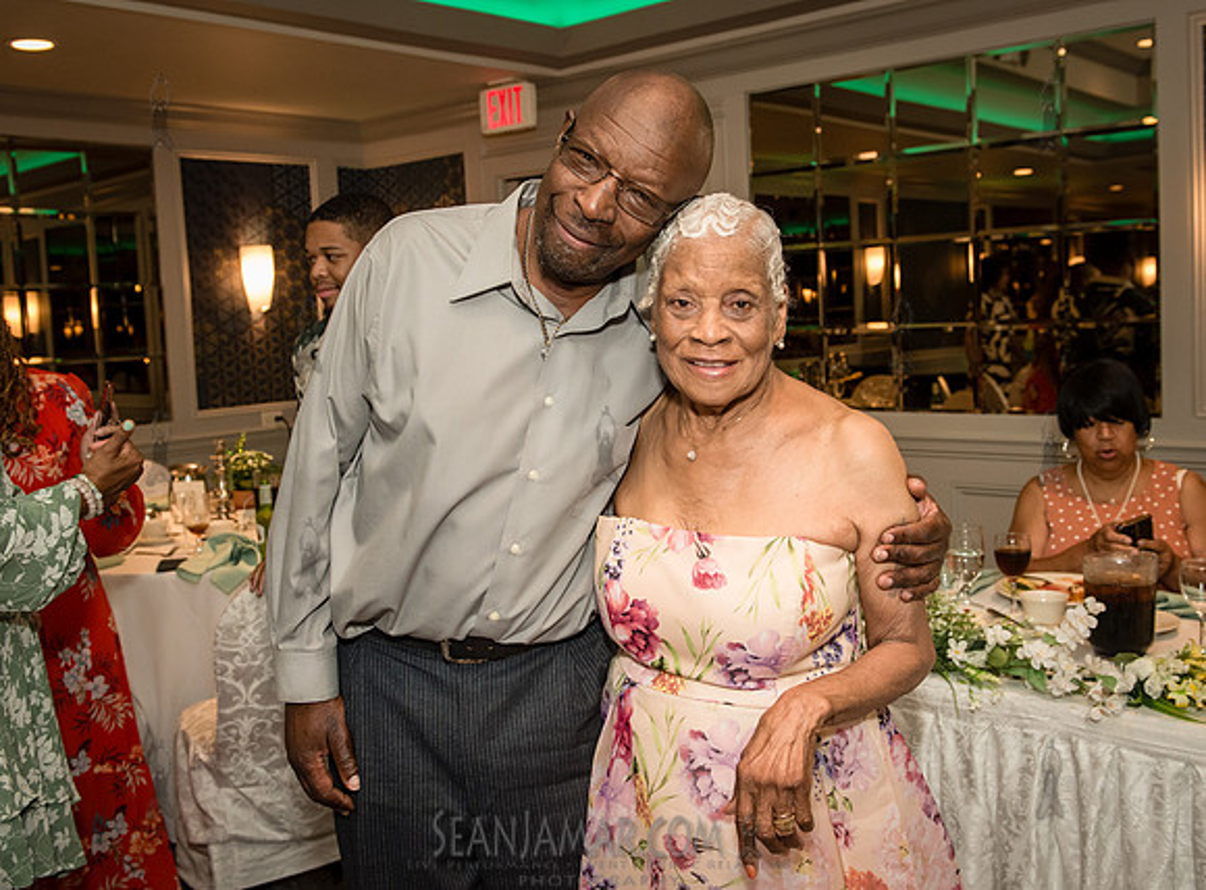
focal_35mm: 34
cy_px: 401
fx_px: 1187
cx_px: 630
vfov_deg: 41.1
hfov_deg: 53.8
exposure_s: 1/160
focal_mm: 28
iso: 1600
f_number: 3.5
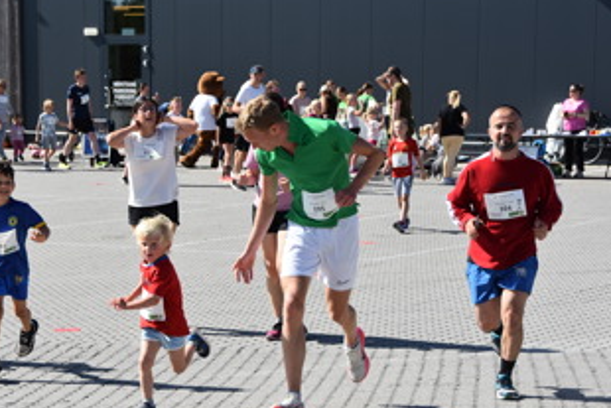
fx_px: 1970
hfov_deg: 17.6
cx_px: 254
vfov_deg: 11.8
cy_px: 236
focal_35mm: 116
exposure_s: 1/1000
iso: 360
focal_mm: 60
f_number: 8
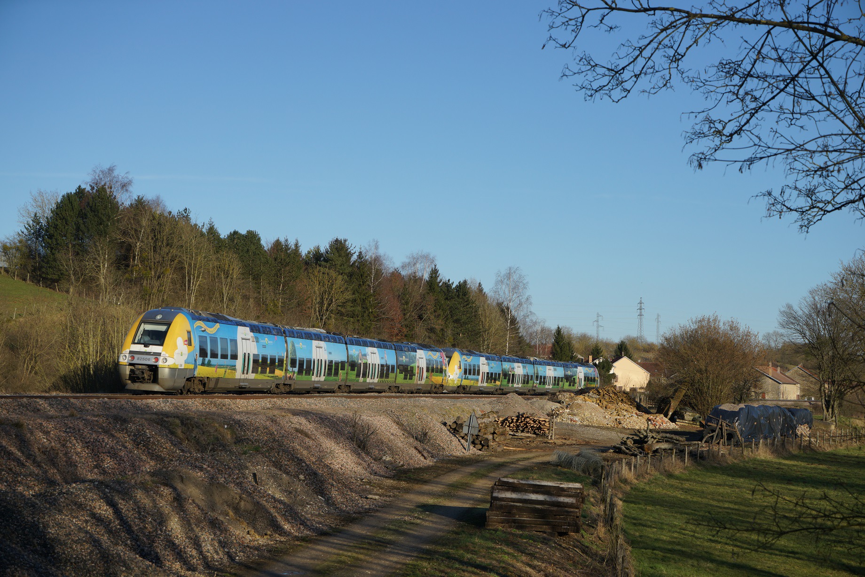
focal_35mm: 67
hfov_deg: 30.1
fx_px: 1610
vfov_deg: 20.3
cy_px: 288
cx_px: 432
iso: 200
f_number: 6.3
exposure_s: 1/1000
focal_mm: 67
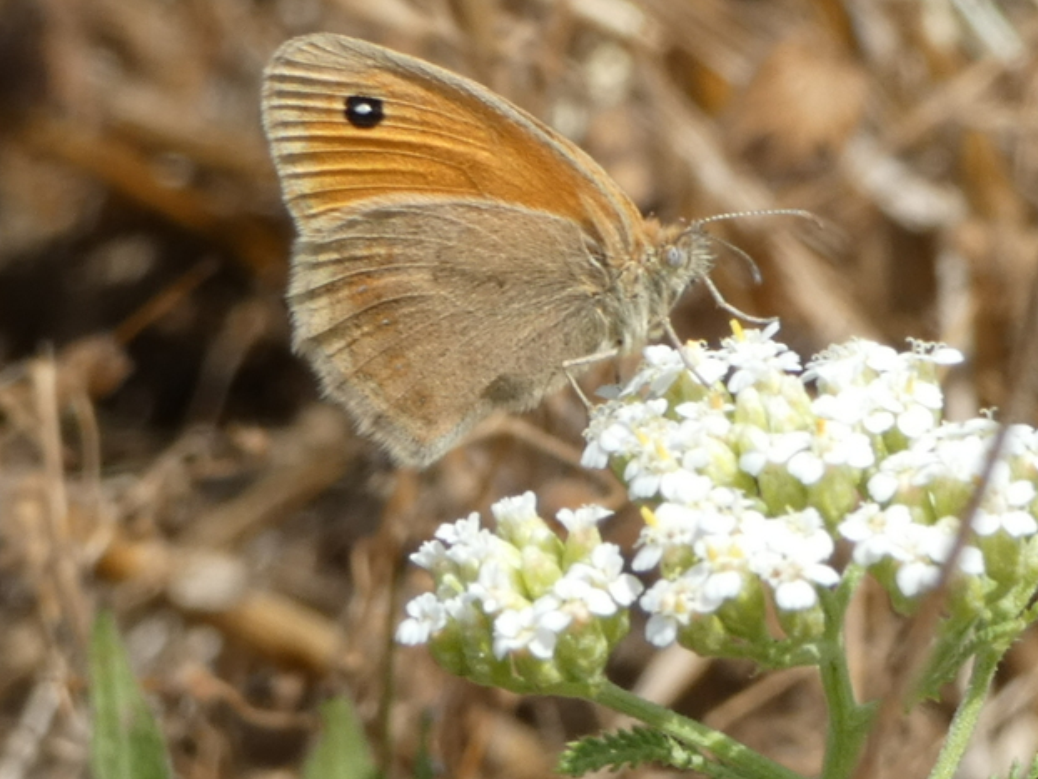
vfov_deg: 5.7
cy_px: 374
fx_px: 7769
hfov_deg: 7.6
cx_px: 687
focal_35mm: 259
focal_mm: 33.9
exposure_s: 1/160
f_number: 5.5
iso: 80
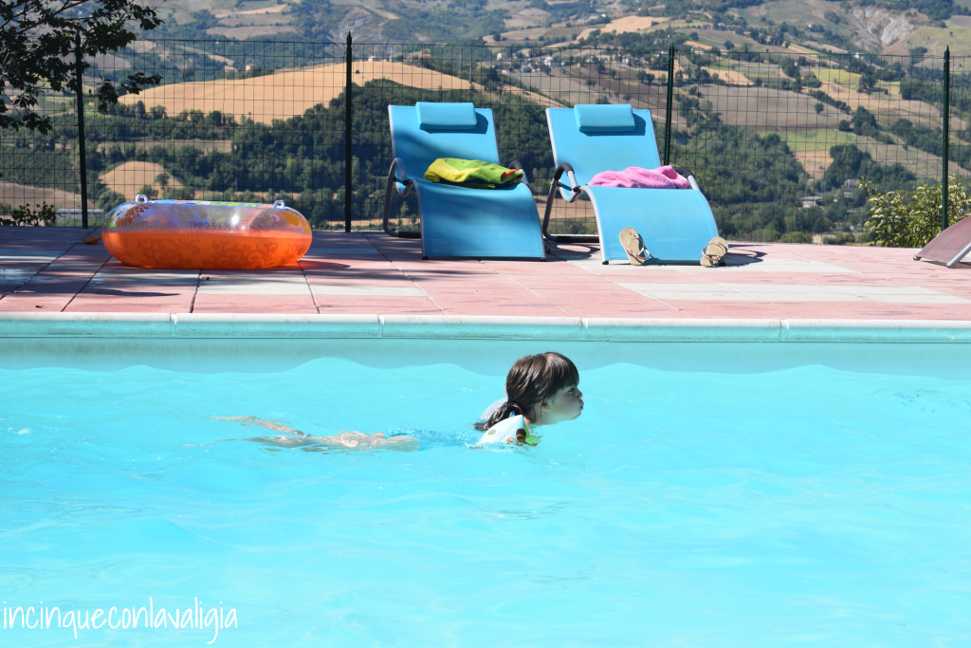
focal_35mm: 82
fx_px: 2225
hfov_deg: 24.6
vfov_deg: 16.6
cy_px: 324
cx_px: 486
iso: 200
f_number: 10
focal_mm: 55
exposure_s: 1/400
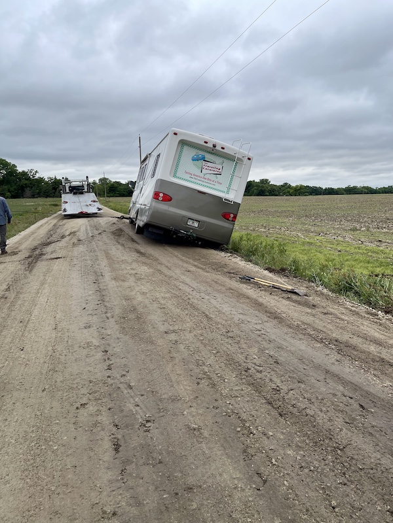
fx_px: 378
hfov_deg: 54.9
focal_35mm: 25
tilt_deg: -9.5
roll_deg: +0.6
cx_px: 196
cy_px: 262
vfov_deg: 69.4
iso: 32
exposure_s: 1/2545
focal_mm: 5.1
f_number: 1.6
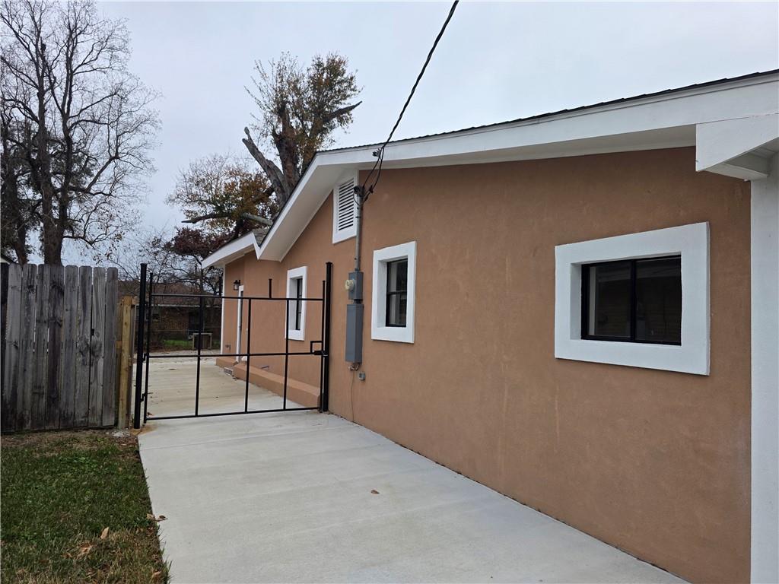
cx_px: 390
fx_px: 518
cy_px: 292
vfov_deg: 58.9
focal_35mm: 23
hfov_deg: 73.9
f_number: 1.7
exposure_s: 1/2723
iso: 80
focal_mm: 6.3
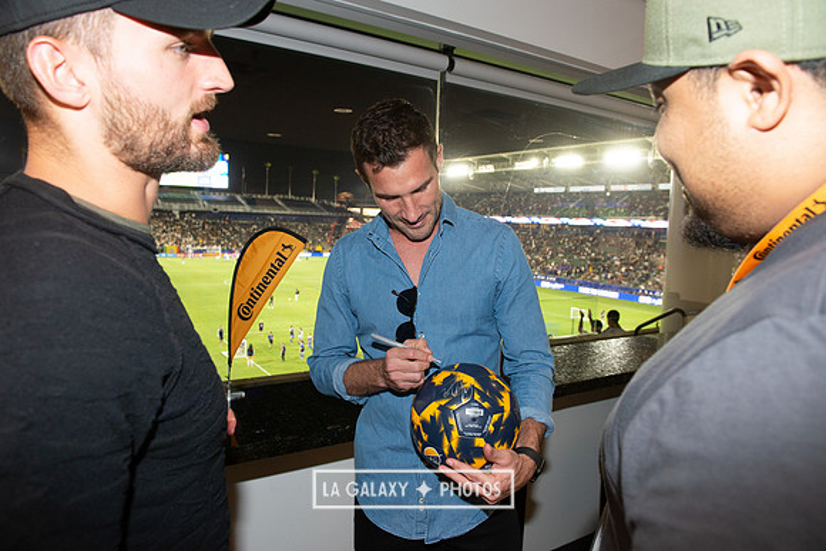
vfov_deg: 53.2
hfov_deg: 73.7
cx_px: 413
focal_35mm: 24
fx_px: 551
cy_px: 276
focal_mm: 24
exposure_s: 1/60
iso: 640
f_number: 6.3
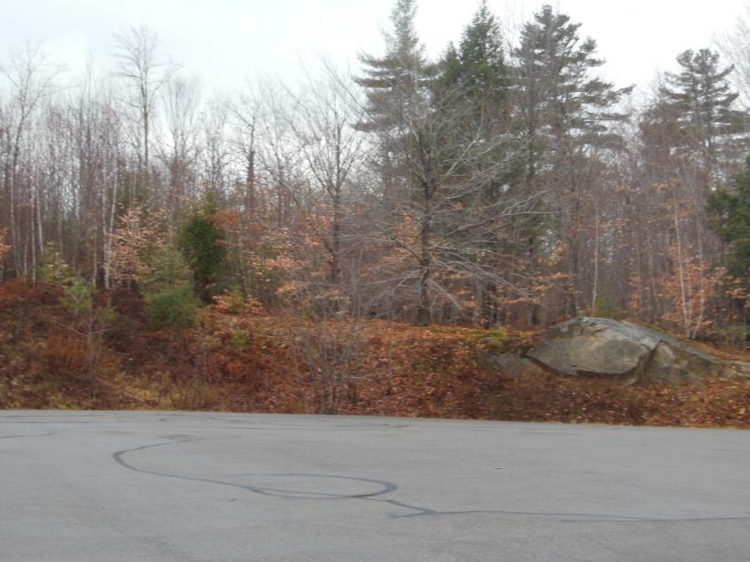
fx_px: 1213
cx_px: 358
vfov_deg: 26.1
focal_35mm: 56
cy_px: 249
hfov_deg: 34.3
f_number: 4.4
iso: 125
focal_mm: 8
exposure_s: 1/80
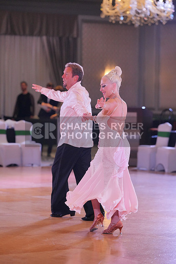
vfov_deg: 13.8
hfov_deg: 9.2
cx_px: 88
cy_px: 132
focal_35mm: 149
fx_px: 1092
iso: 5000
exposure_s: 1/500
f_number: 3.5
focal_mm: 149
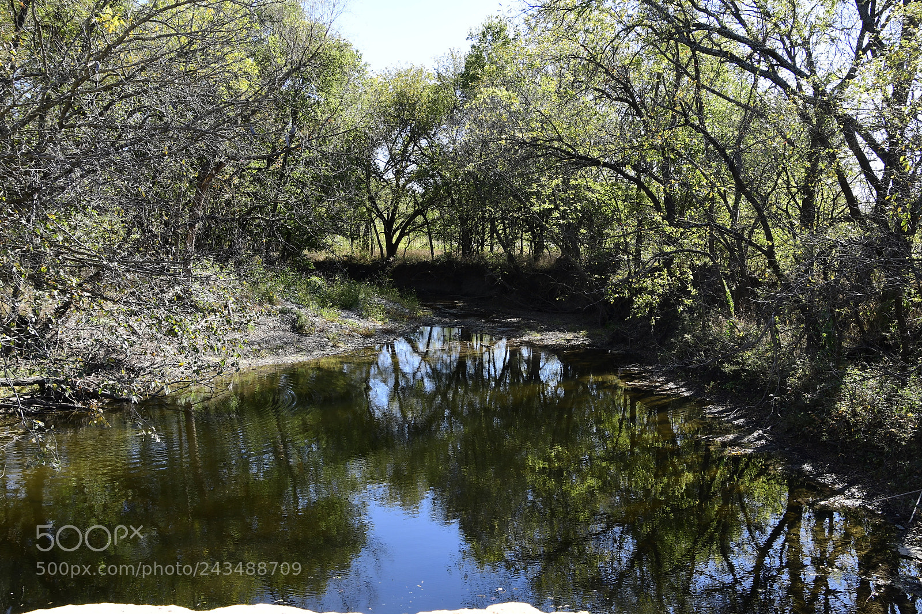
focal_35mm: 33
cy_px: 307
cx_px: 461
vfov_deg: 40.0
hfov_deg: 57.2
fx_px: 845
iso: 200
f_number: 8
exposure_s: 1/125
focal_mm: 22
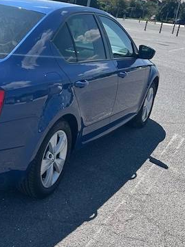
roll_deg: -7.9
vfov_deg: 33.2
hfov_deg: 23.9
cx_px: -10
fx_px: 414
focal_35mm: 58
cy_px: 116
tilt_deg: -16.0
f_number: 1.5
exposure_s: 1/5076
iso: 50
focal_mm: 5.7
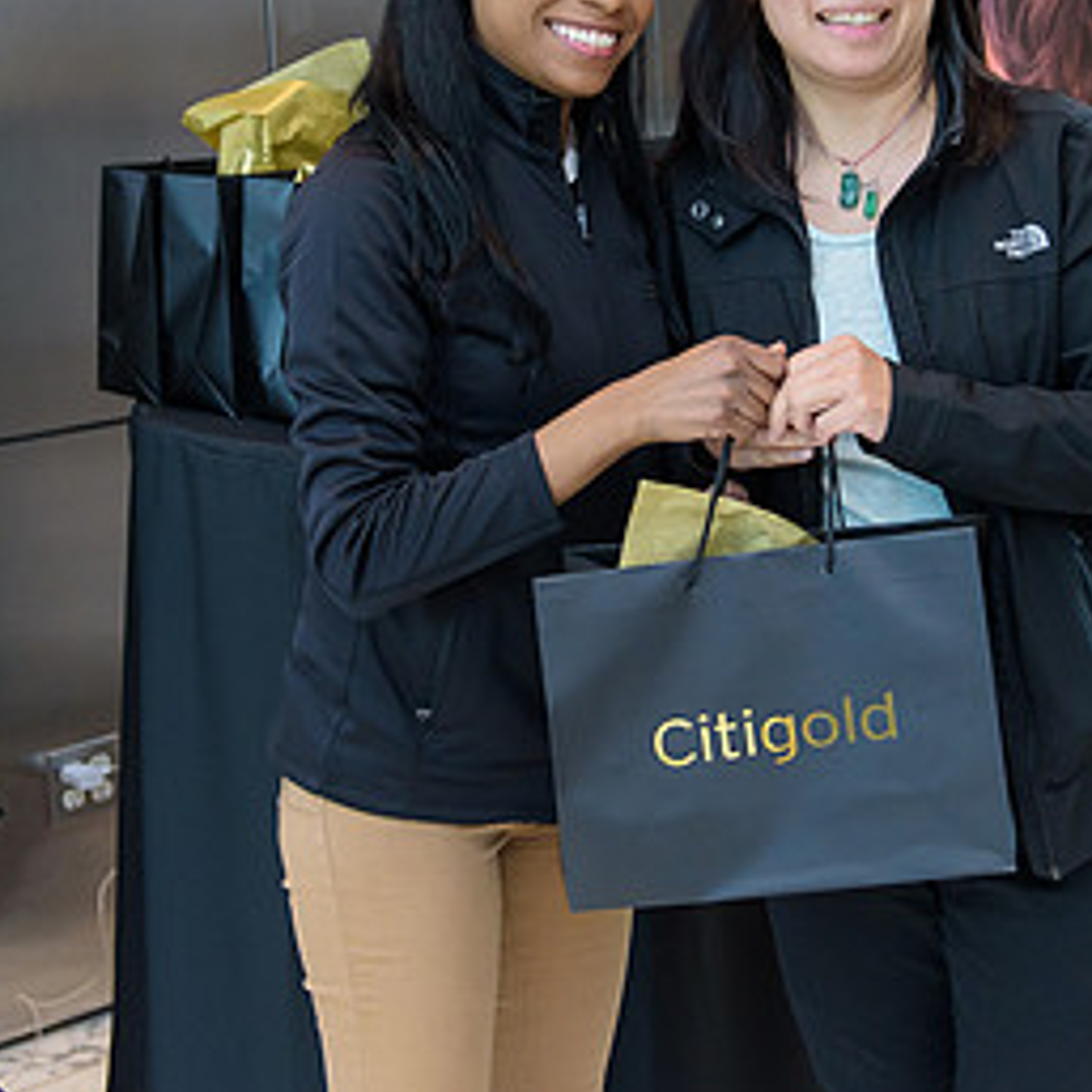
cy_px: 308
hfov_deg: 25.0
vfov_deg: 24.8
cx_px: 663
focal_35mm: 69
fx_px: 2463
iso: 1600
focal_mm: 36
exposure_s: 1/200
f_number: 3.2
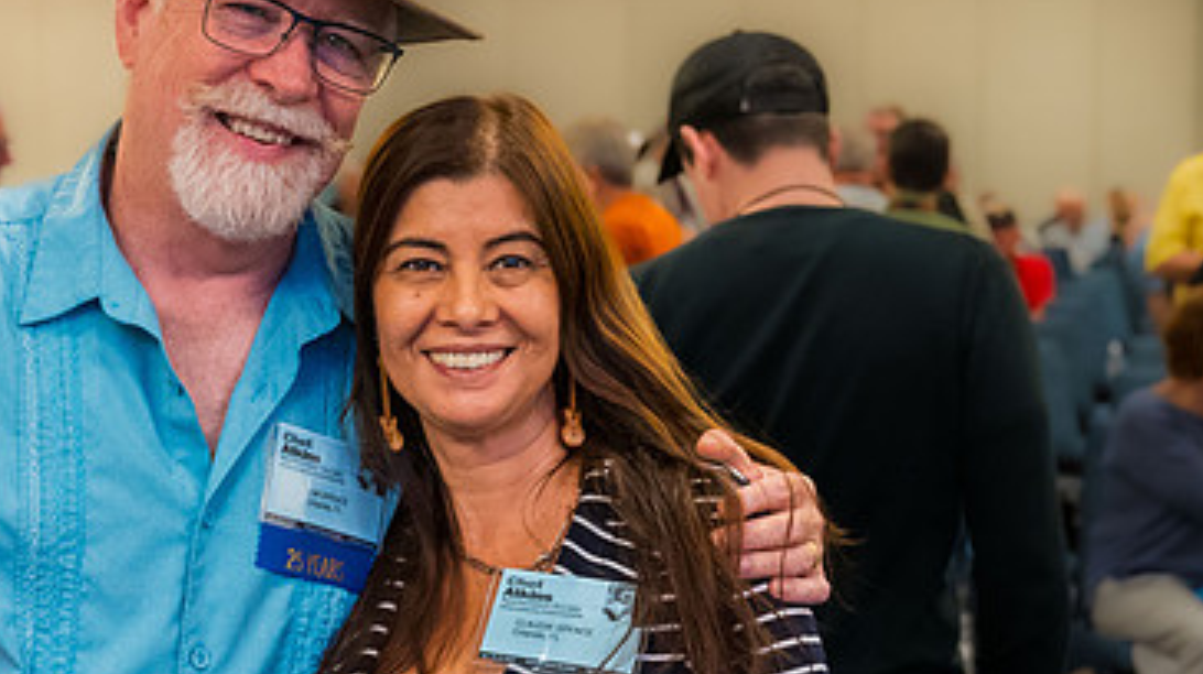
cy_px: 512
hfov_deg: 29.0
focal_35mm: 72
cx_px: 319
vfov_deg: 16.6
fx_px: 2295
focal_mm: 37
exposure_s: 1/160
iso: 5000
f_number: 4
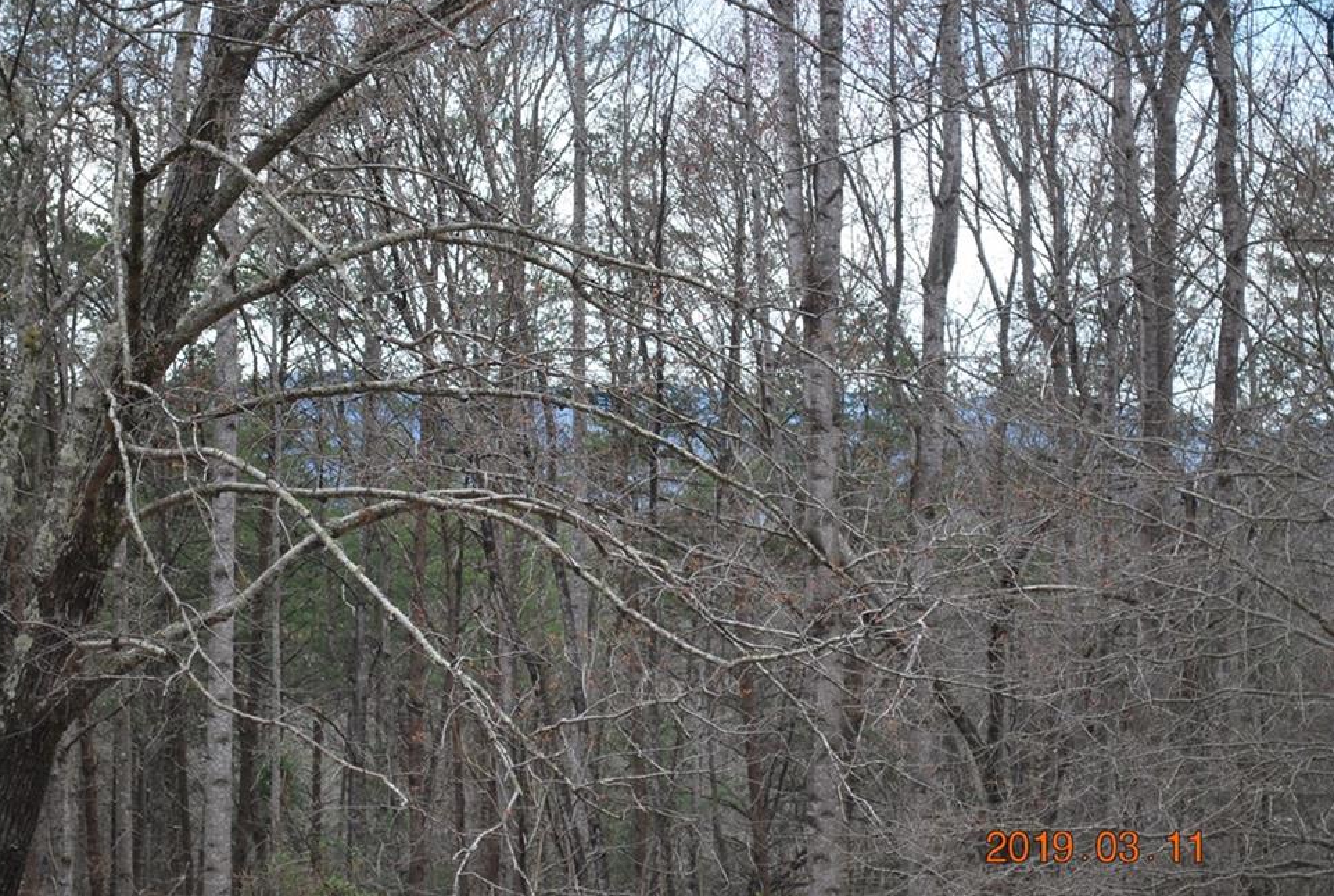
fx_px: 3082
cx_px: 631
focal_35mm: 83
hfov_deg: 24.4
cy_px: 442
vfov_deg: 16.5
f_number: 5.6
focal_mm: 52
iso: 180
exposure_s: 1/125
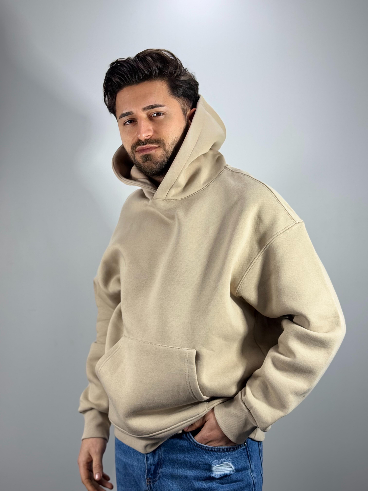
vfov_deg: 39.7
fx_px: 680
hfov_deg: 30.3
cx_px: 184
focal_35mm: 48
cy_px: 246
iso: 64
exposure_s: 1/232
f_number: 1.78
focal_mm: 6.76
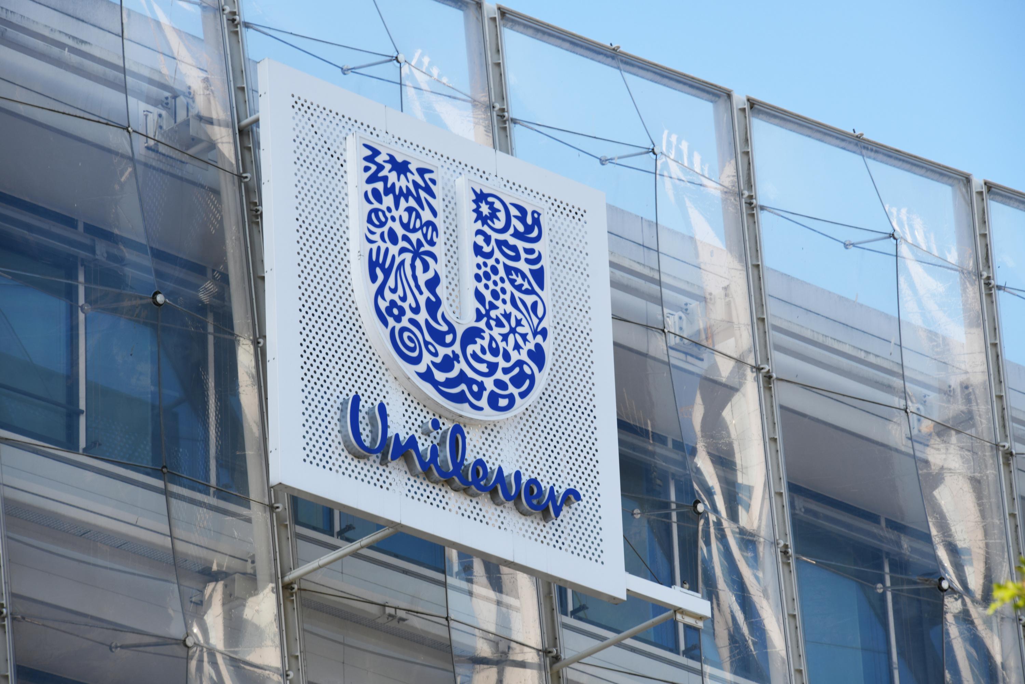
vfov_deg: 6.5
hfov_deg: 9.8
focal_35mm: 210
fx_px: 5980
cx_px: 512
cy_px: 342
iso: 100
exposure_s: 1/125
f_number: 10
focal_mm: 210
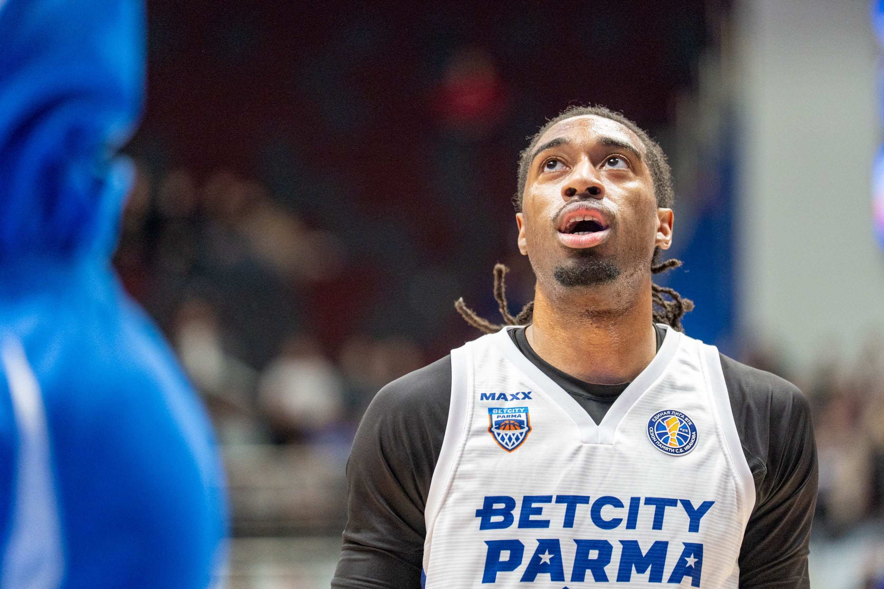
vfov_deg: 6.2
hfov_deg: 9.3
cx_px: 485
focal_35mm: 221
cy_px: 274
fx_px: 5438
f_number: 2.8
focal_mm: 200
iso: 4000
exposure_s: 1/1000
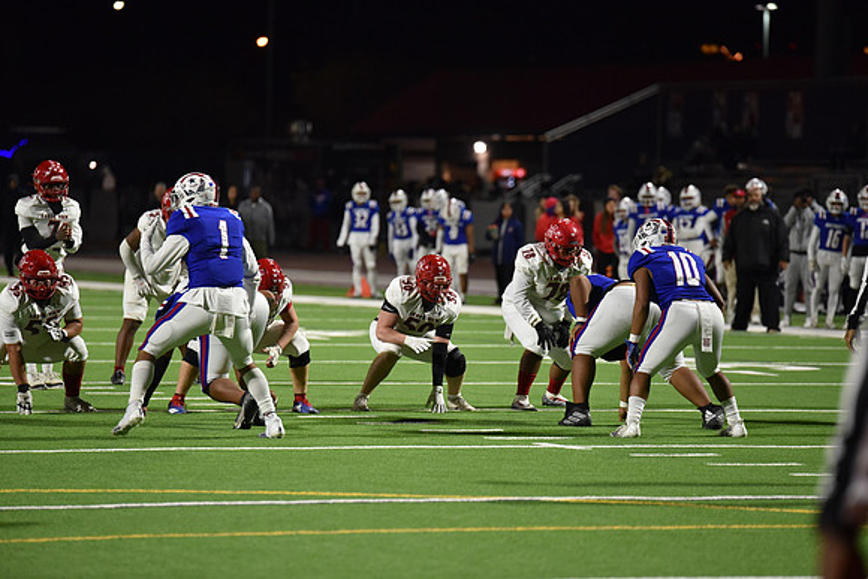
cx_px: 434
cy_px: 290
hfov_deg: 10.3
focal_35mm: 200
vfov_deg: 6.9
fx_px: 4823
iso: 2800
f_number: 2.8
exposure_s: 1/500
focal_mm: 200
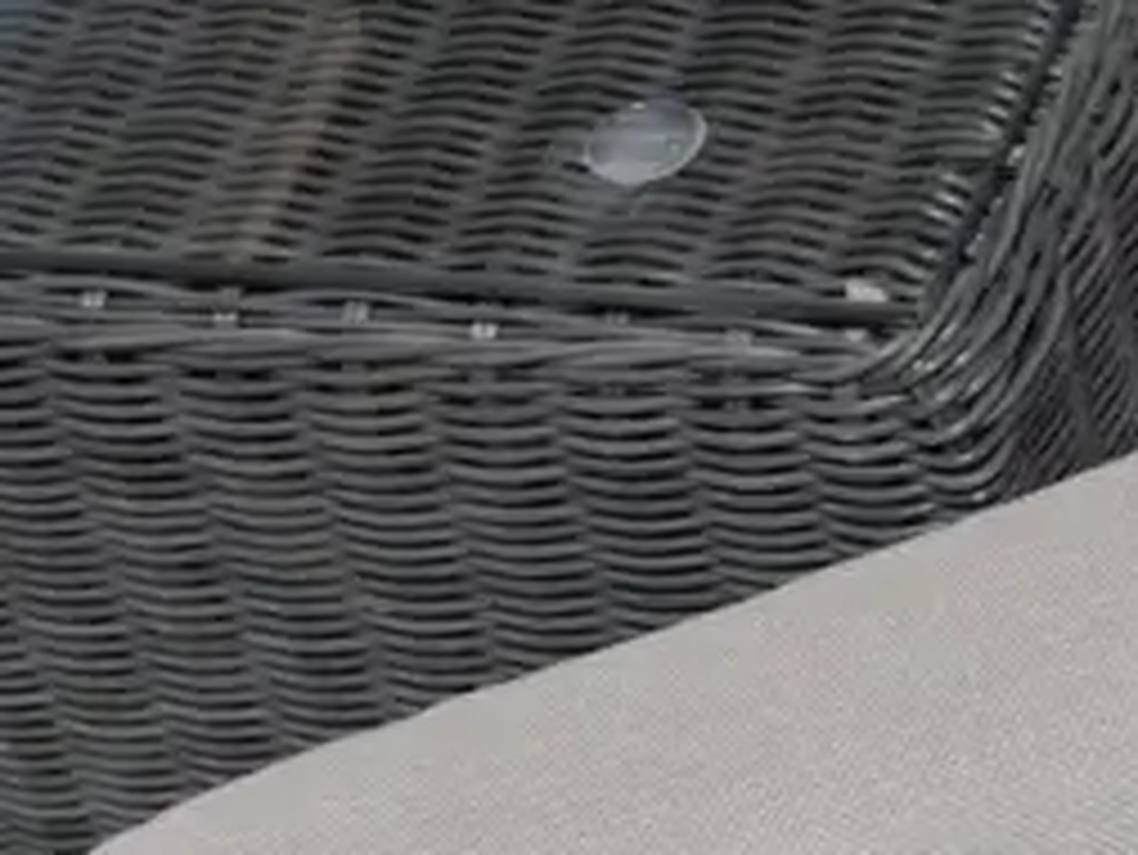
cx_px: -108
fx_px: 5328
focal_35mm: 162
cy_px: 830
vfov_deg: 9.1
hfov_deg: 12.0
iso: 400
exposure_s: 1/60
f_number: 4.5
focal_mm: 20
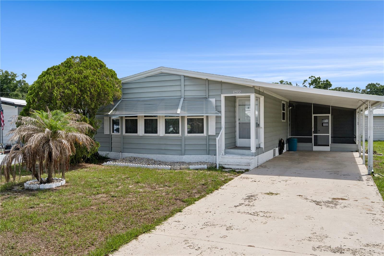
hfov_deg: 61.9
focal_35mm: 30
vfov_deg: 43.6
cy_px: 128
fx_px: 320
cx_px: 192
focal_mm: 30
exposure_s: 1/800
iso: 400
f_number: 9
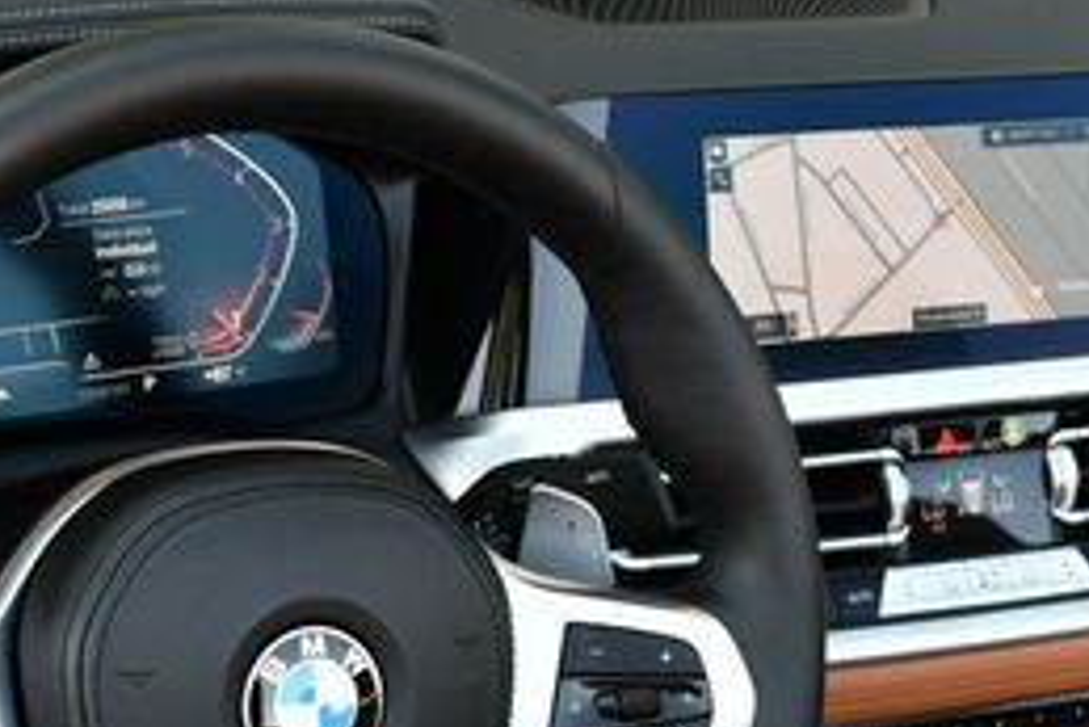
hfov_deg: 22.8
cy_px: 647
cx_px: 387
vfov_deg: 15.2
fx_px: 2694
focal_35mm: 89
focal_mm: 18
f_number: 4.5
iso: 400
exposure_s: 1/250
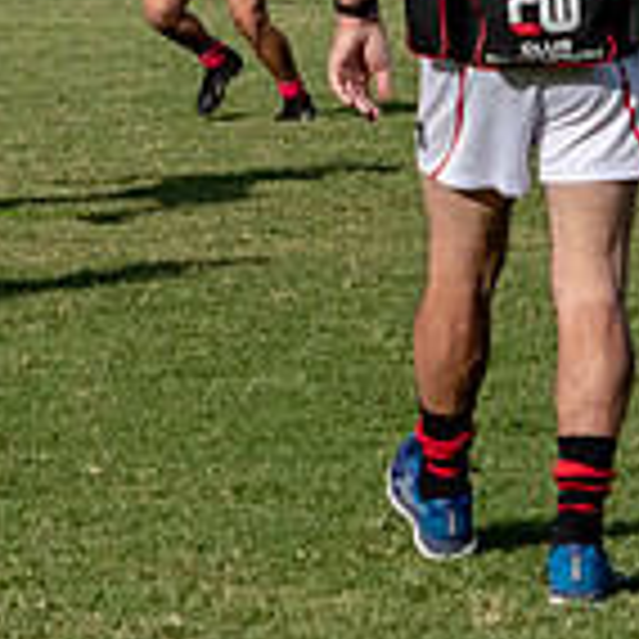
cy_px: -175
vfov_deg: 5.3
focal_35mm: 329
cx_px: -585
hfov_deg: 5.2
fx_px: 6871
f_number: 6.3
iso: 800
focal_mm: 62
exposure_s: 1/5000
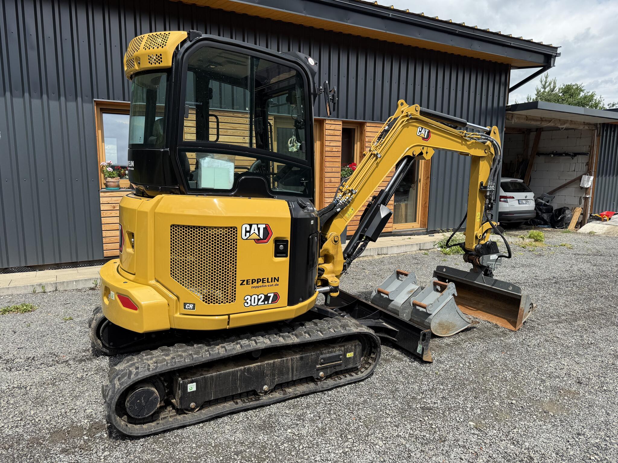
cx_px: 309
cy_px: 232
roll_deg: -0.8
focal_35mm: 24
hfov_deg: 71.6
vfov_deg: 56.8
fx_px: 428
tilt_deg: -8.2
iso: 80
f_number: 1.78
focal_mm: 6.76
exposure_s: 1/2907
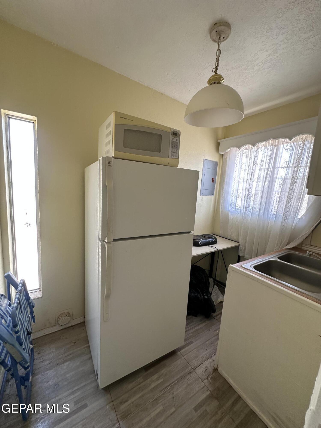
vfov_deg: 102.1
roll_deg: -4.3
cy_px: 214
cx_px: 160
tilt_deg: -7.7
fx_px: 173
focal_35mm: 14
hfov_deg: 85.7
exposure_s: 1/99
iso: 125
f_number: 2.2
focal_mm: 2.22
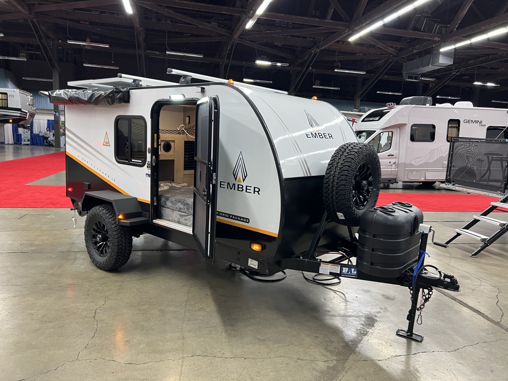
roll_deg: -3.7
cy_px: 190
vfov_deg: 53.1
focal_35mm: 26
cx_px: 254
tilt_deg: -7.6
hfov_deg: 67.3
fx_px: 382
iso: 160
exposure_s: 1/60
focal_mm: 5.7
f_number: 1.5
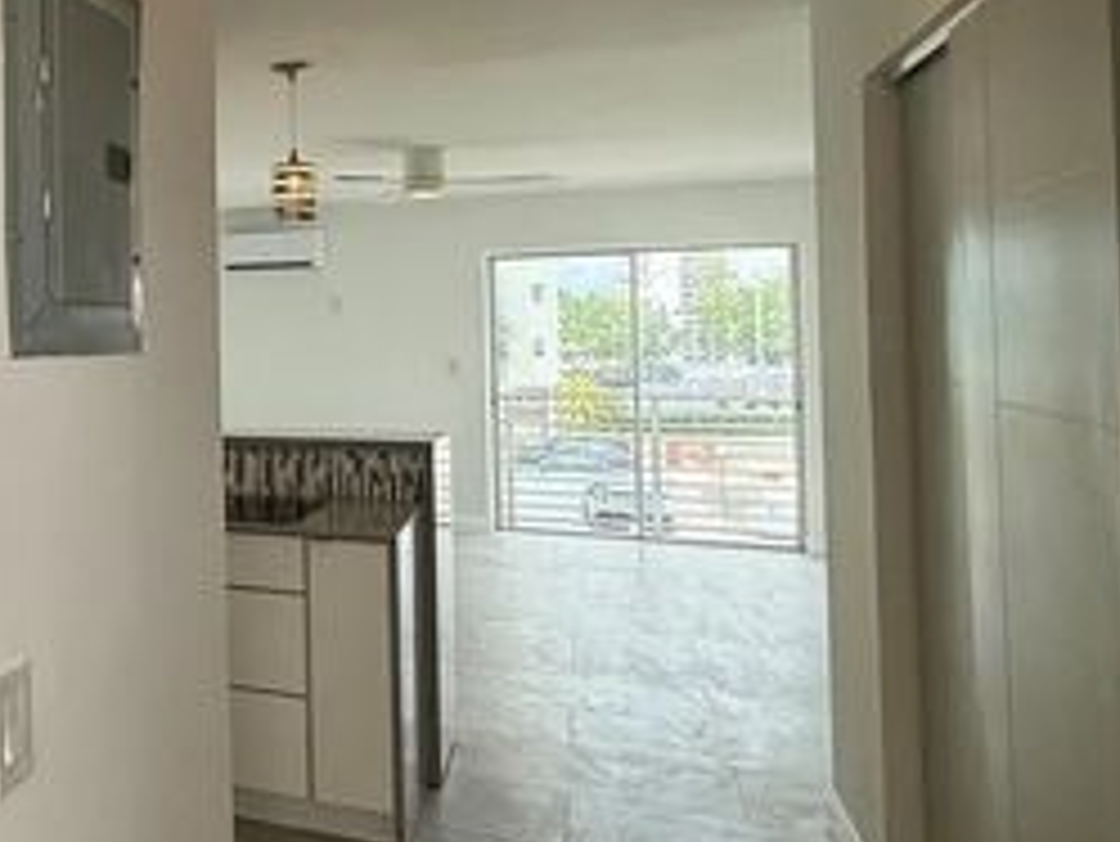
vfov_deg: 39.4
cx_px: -54
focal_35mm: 36
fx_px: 1165
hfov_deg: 42.6
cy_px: 315
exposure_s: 1/395
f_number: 2.2
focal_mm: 2.22
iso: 50
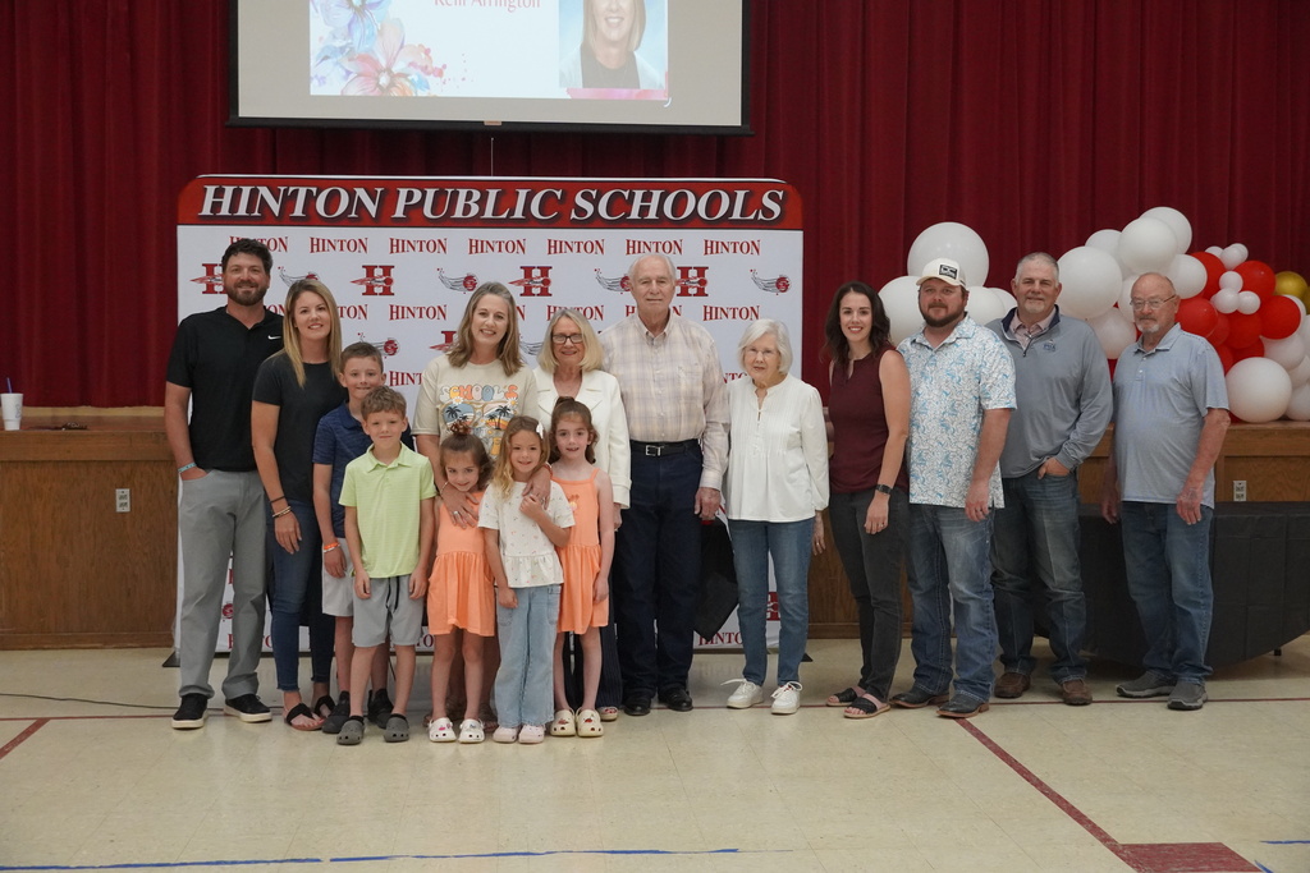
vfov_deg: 27.3
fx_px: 1801
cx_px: 655
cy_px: 436
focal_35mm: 50
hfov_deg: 40.0
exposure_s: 1/160
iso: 3200
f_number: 4.5
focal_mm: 33
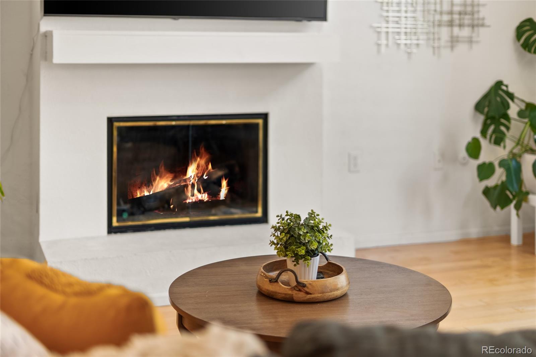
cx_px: 268
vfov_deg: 27.0
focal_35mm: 50
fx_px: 744
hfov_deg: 39.6
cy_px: 178
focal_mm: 50
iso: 200
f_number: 1.8
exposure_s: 1/2500
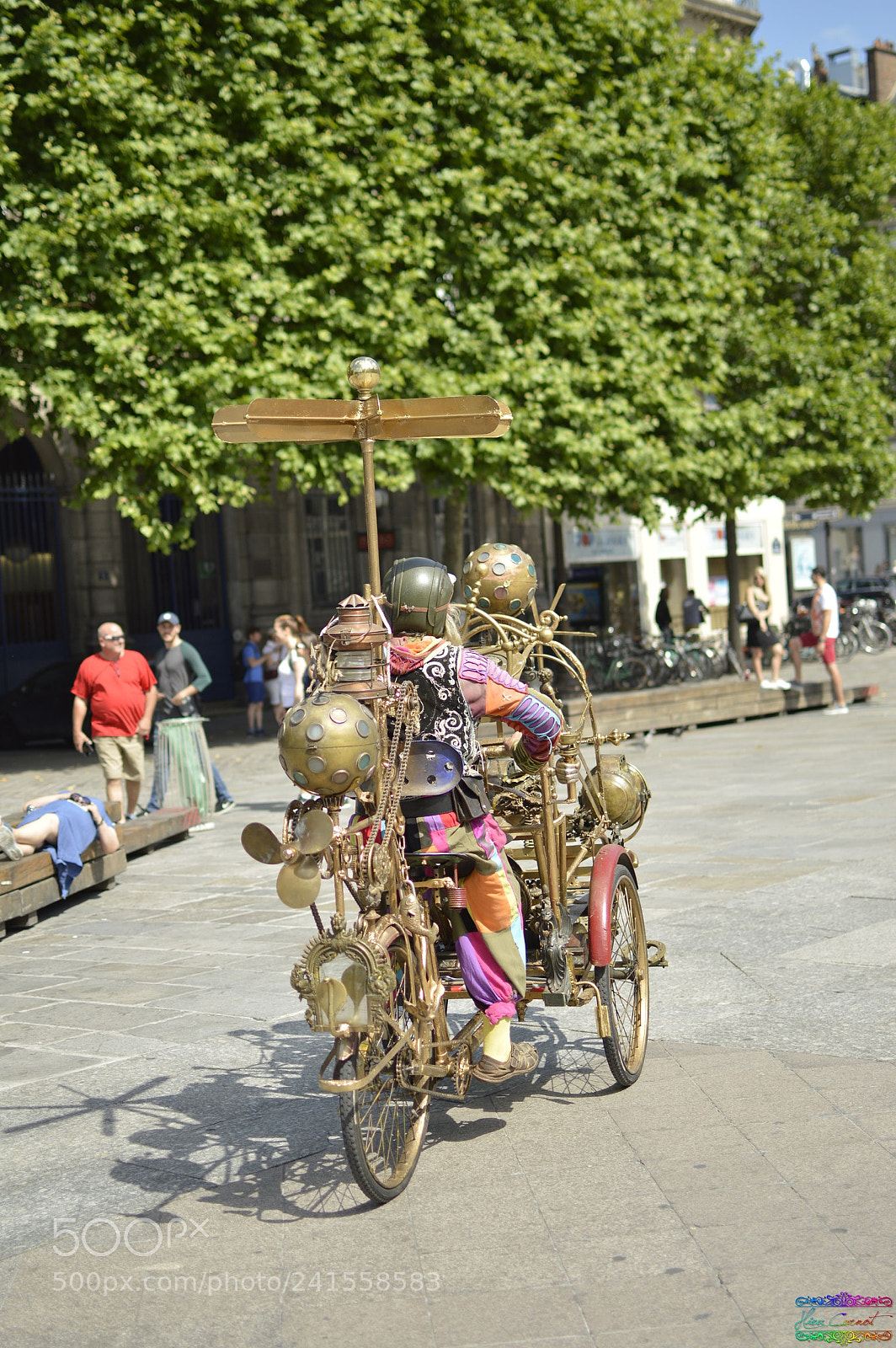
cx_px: 448
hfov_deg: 25.7
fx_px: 1963
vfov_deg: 37.9
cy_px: 674
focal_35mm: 52
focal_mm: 35
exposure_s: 1/2500
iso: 100
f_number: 1.8
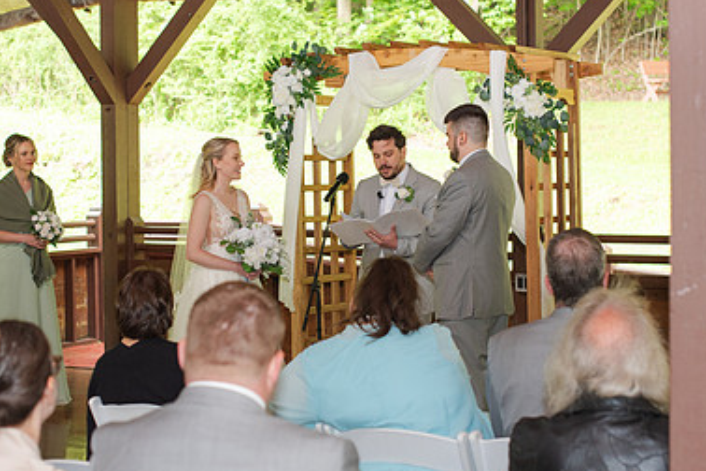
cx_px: 318
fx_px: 1530
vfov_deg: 17.5
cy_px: 218
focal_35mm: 78
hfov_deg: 26.0
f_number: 3.5
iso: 450
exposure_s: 1/200
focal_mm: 50
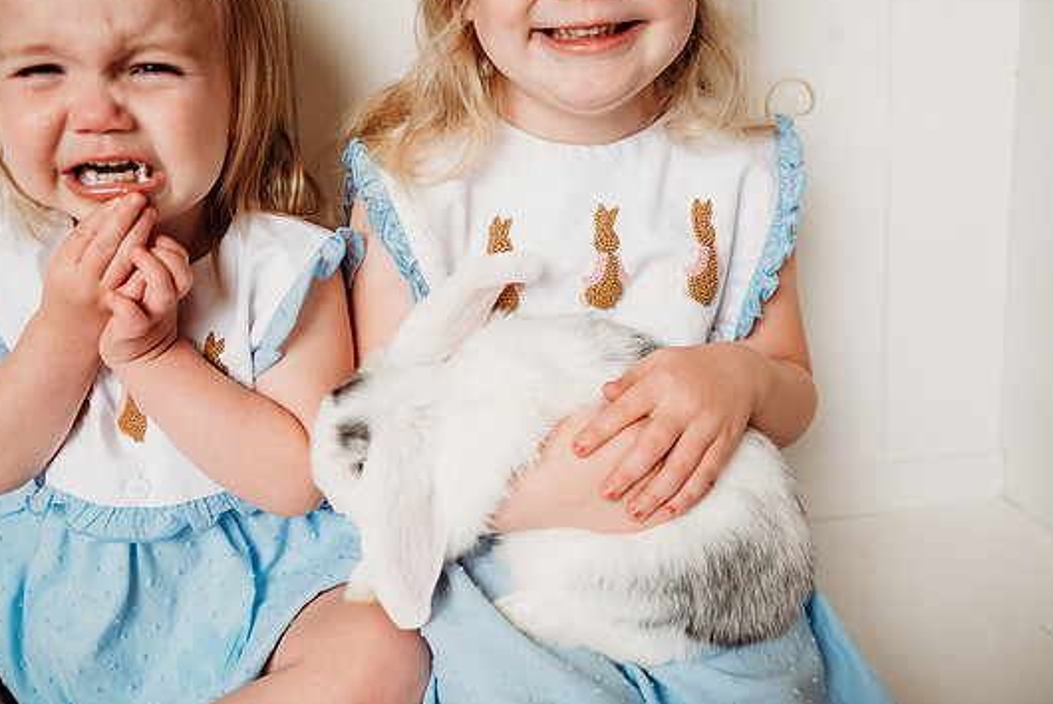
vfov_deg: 37.9
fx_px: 1024
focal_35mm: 35
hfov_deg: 54.4
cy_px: 323
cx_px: 562
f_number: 4
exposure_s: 1/200
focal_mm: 32
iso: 100
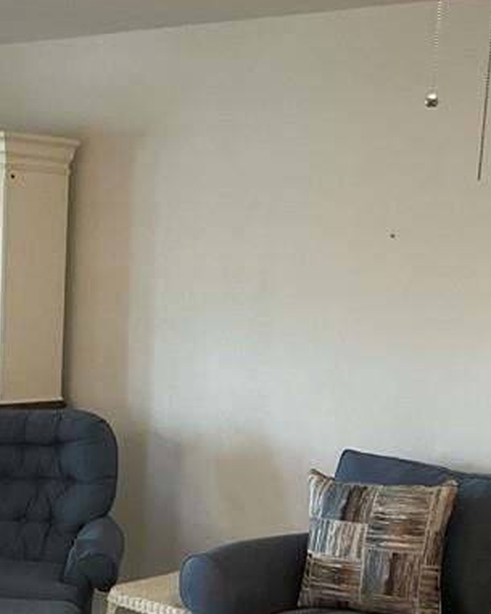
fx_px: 1380
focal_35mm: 76
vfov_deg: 24.7
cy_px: 472
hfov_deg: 20.0
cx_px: 129
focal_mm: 3
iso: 160
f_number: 1.8
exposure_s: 1/60
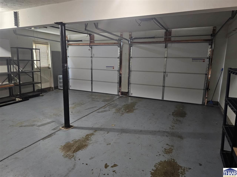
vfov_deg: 58.9
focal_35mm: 23
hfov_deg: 73.9
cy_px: 88
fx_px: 157
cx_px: 118
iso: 640
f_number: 1.7
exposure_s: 1/24
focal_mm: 6.3
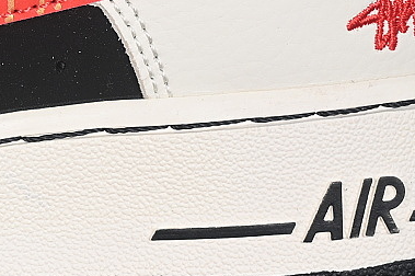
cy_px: -34
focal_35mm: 214
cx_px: -97
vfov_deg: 6.4
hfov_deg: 9.5
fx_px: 2465
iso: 160
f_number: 7.1
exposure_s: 1/60
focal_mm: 50
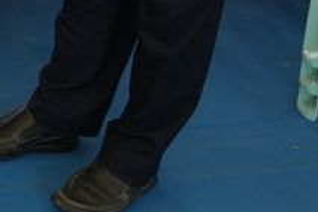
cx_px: -233
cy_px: -283
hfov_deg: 14.4
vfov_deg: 9.7
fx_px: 1122
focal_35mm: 127
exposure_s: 1/160
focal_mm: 18
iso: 500
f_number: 4
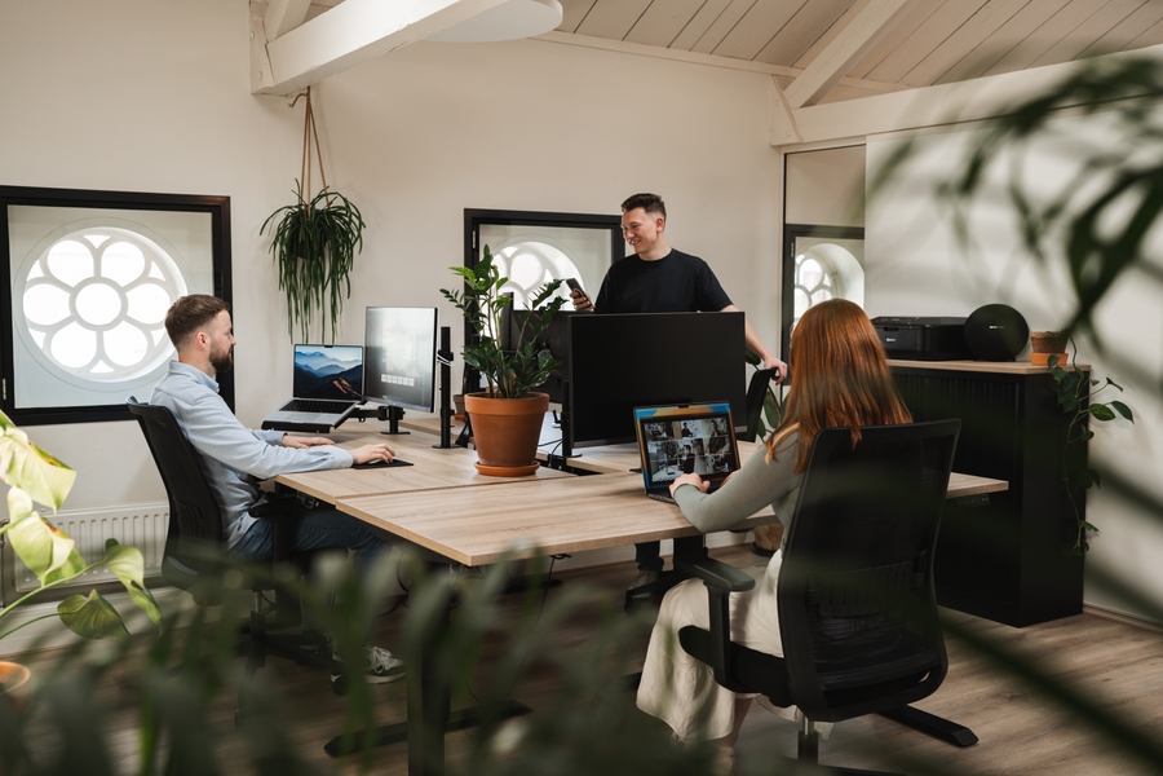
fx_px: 1173
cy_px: 388
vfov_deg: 36.6
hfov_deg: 52.7
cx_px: 582
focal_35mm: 36
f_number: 3.2
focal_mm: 35
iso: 500
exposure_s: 1/125
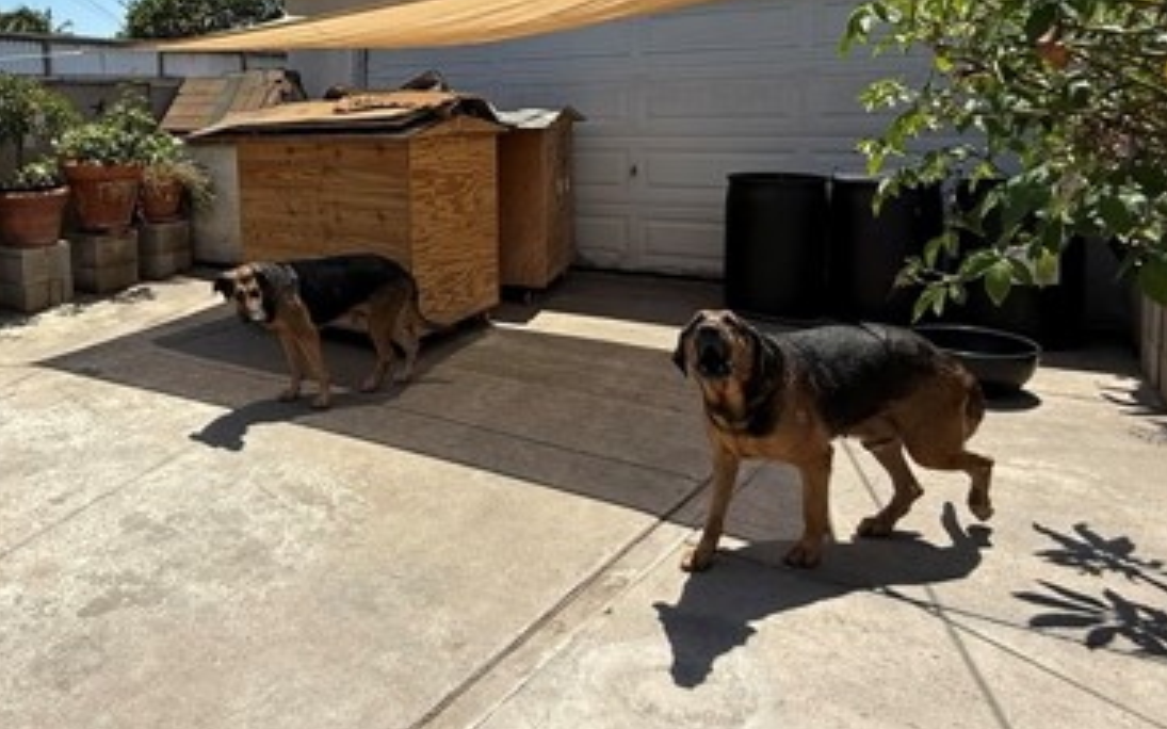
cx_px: 349
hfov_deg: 67.6
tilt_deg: -5.3
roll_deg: +0.6
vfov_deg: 46.0
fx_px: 827
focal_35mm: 26
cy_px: 185
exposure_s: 1/1572
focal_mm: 2.22
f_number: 2.2
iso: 50
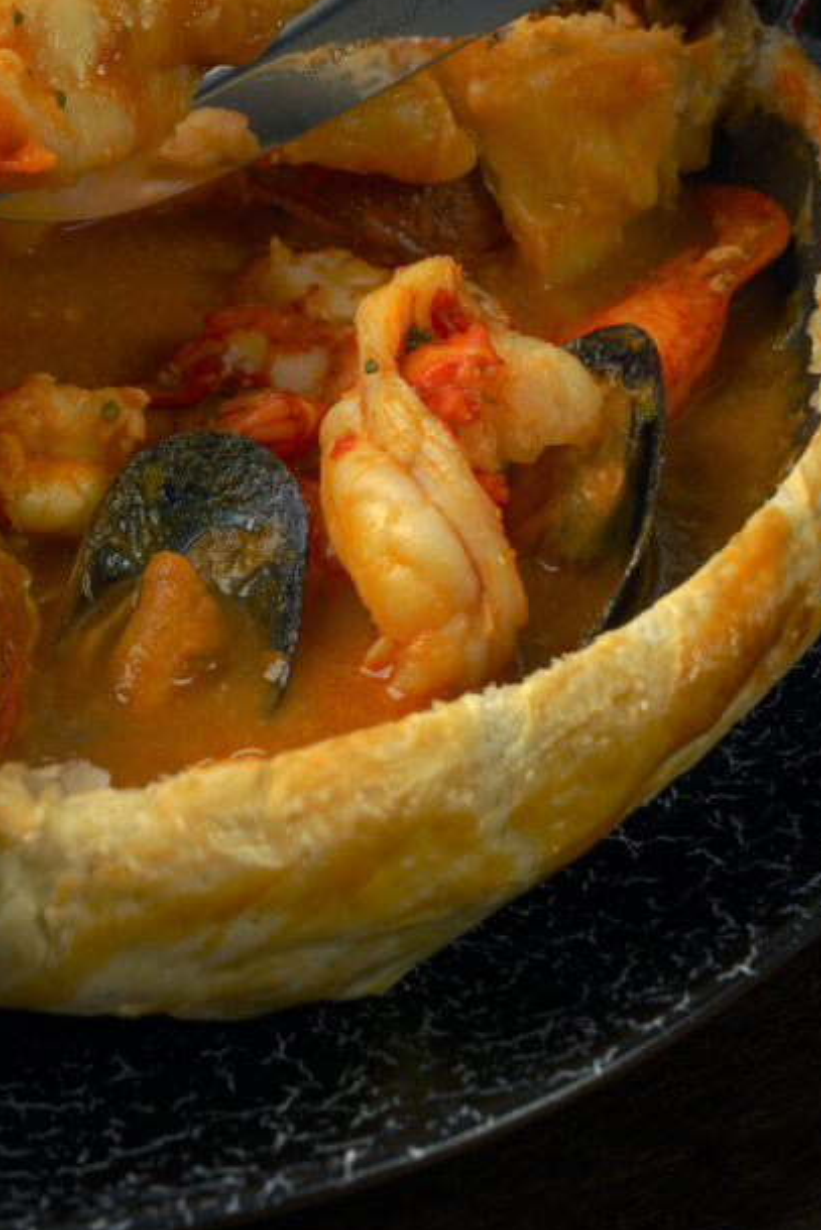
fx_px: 3214
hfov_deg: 14.5
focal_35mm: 94
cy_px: 226
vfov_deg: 21.4
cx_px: 217
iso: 200
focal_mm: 56
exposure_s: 1/200
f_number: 14
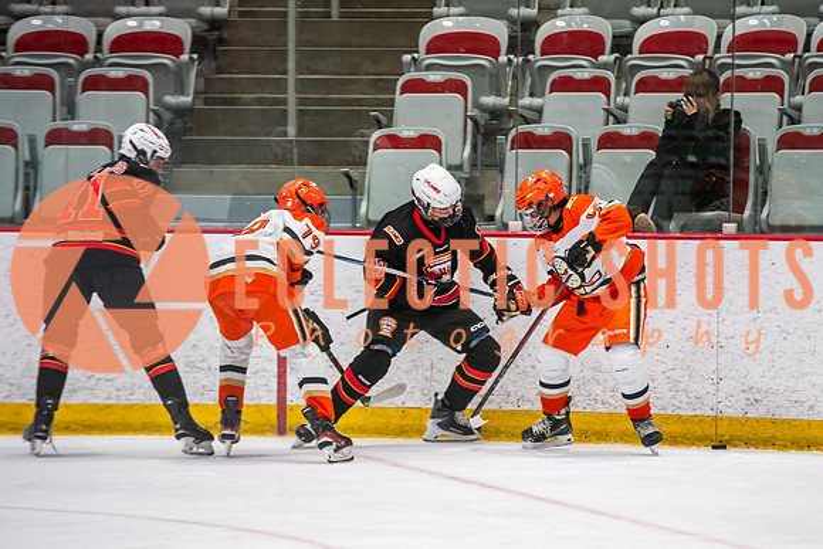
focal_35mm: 260
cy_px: 341
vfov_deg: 5.3
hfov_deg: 7.9
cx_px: 511
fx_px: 5936
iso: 1600
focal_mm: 200
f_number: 2.8
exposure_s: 1/640
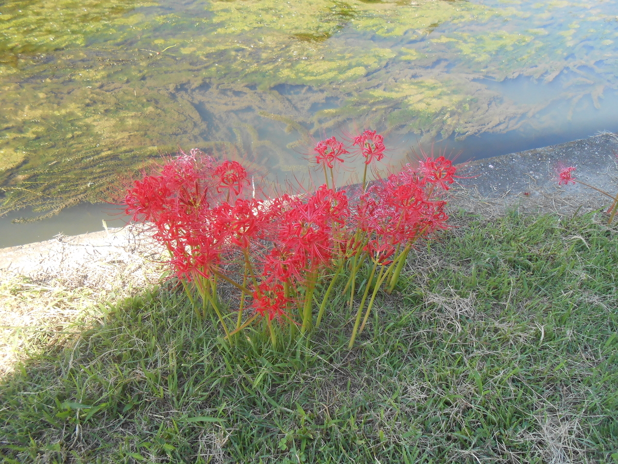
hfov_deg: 67.3
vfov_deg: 53.1
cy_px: 232
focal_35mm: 26
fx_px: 464
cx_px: 309
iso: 200
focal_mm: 4.6
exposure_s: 1/250
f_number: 3.5
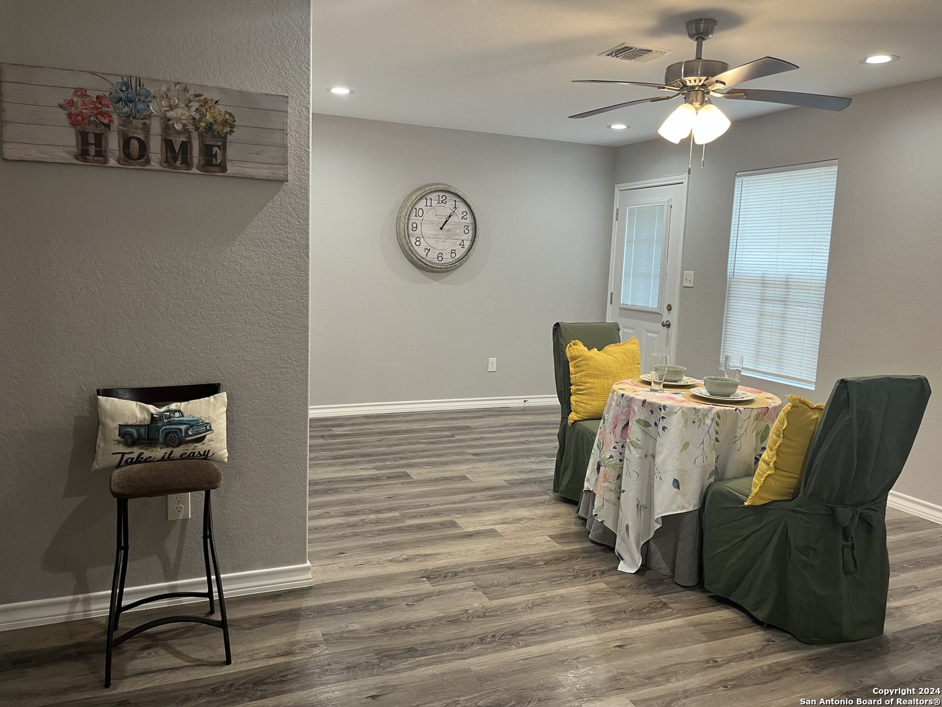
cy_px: 354
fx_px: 708
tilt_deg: -7.0
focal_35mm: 26
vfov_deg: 53.1
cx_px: 471
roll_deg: -1.8
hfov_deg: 67.3
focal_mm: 5.1
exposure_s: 1/60
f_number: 1.6
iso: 100
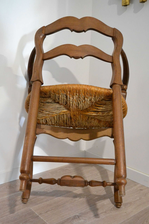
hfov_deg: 34.2
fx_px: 242
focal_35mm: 39
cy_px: 112
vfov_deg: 49.6
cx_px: 74
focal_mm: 26
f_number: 4.2
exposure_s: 1/100
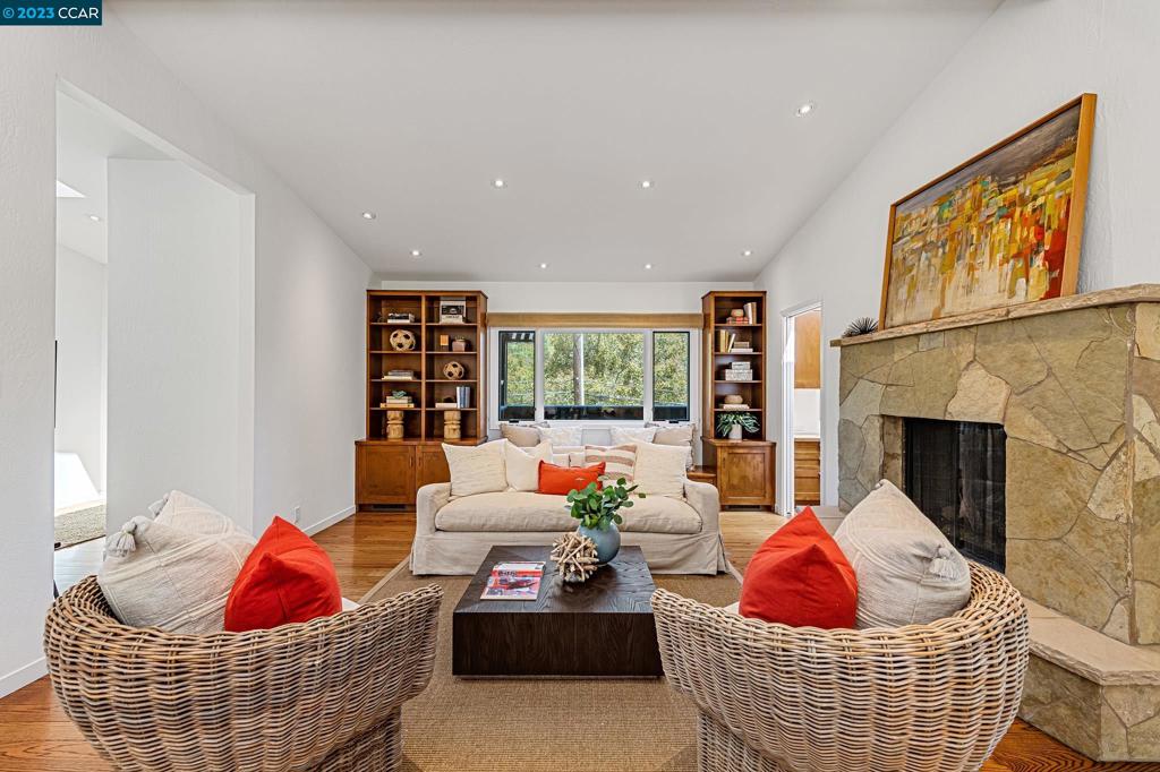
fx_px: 483
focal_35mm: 15
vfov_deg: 77.3
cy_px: 386
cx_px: 580
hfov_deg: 100.4
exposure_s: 1/15
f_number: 11
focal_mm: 15
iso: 320
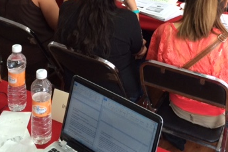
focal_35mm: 56
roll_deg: -1.2
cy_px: -4
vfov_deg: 23.1
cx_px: 99
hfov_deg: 35.6
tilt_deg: -19.5
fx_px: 355
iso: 100
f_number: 2.2
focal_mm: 4.15
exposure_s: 1/30
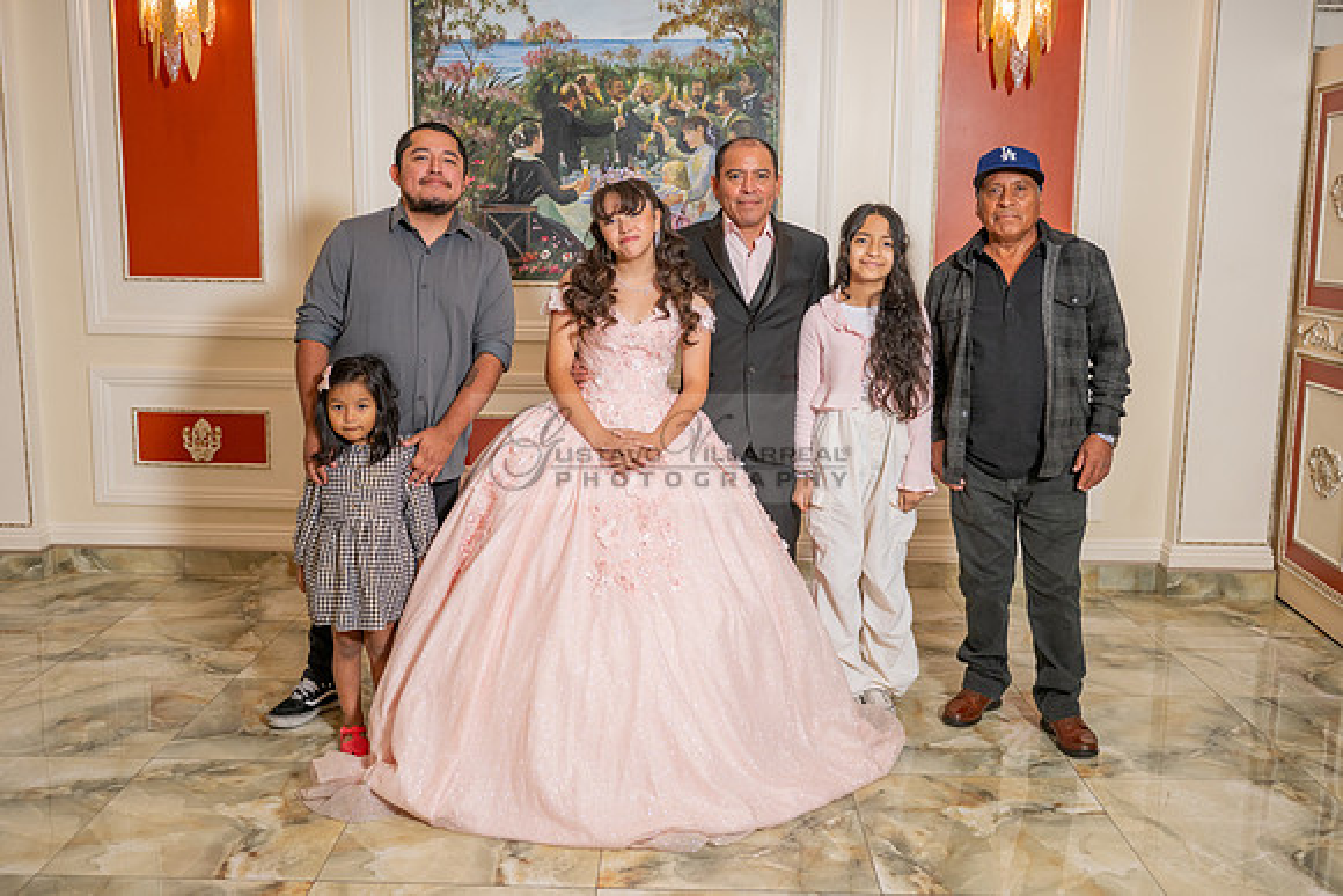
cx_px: 655
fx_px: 1313
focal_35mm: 35
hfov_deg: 54.2
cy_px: 427
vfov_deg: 37.7
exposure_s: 1/200
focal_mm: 32
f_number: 2.8
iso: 320
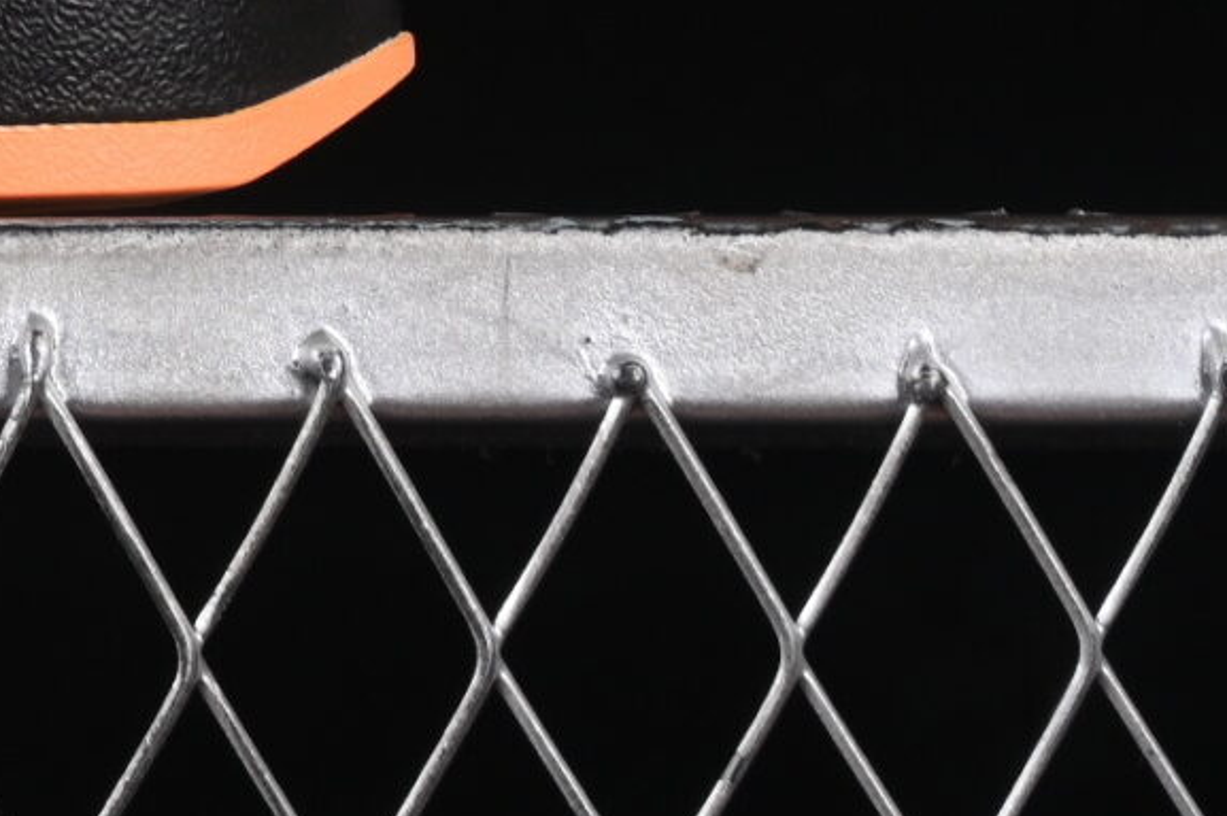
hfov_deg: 6.0
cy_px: -911
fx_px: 11343
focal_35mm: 333
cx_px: -1308
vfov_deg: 4.1
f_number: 6.3
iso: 160
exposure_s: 1/60
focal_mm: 50
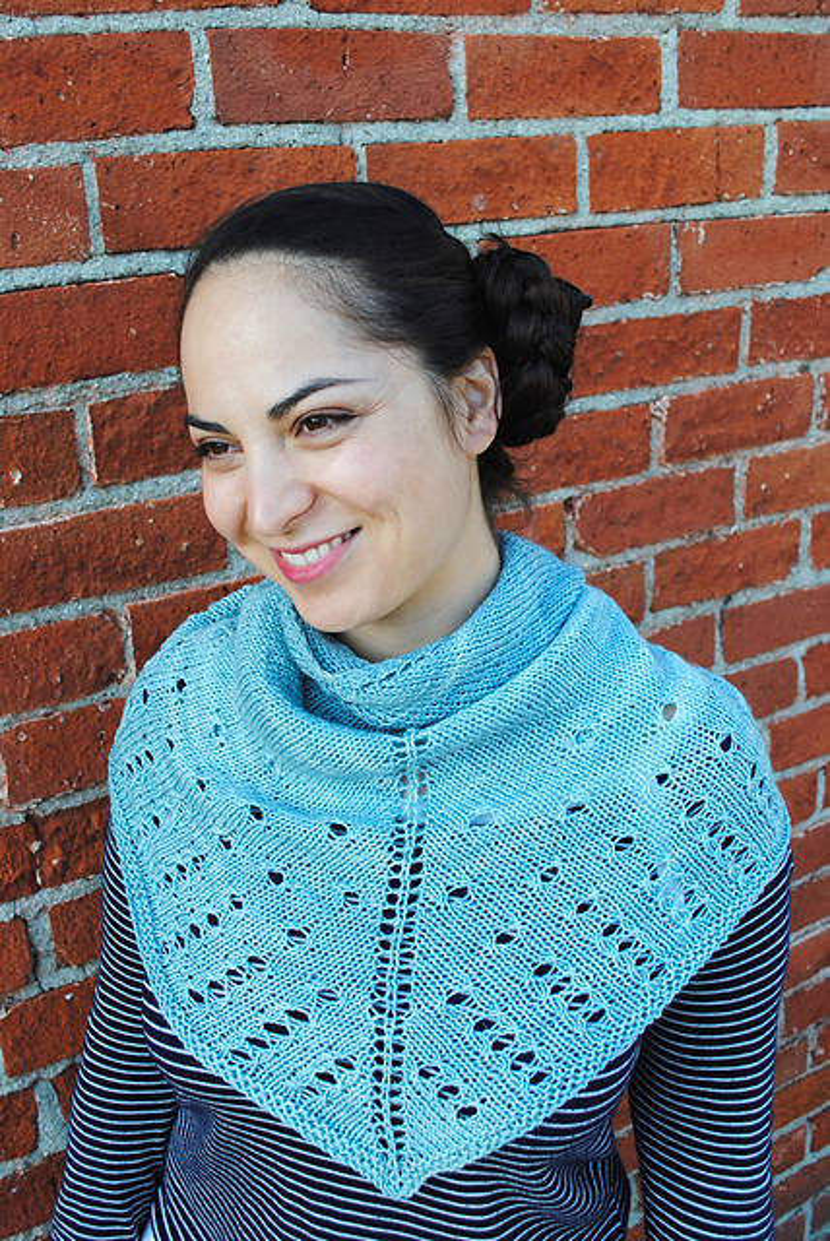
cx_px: 415
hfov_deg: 36.9
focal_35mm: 36
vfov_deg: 53.1
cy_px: 620
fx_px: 1242
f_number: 5.6
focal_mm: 24
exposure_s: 1/125
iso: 180
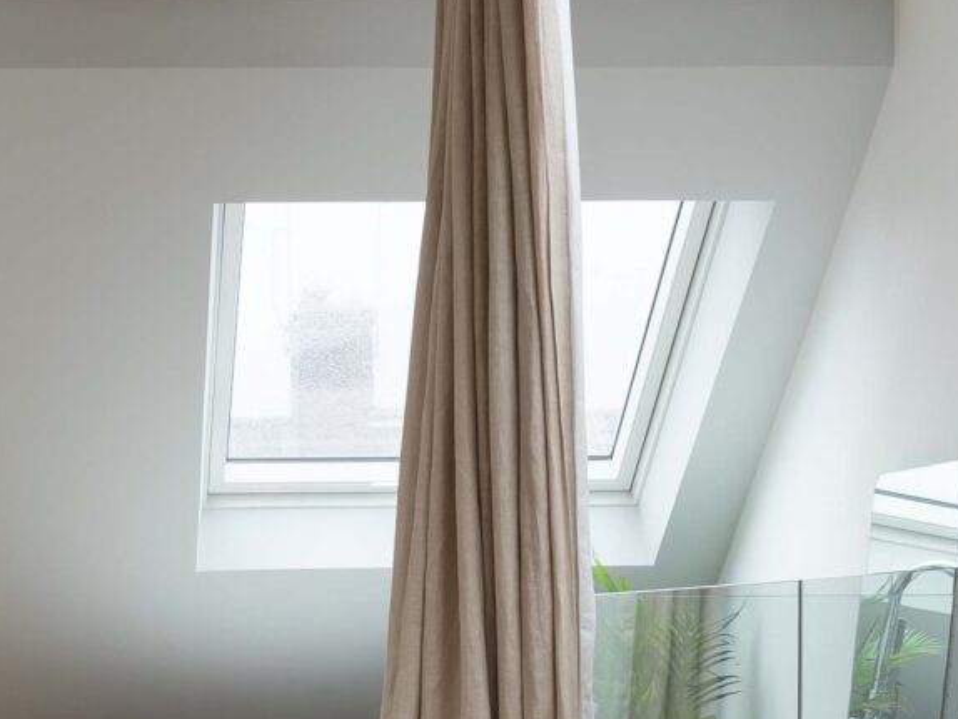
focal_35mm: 90
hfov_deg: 21.2
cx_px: 47
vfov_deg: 16.1
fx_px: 2492
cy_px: 747
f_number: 11
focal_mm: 21
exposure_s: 1/1.43
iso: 200
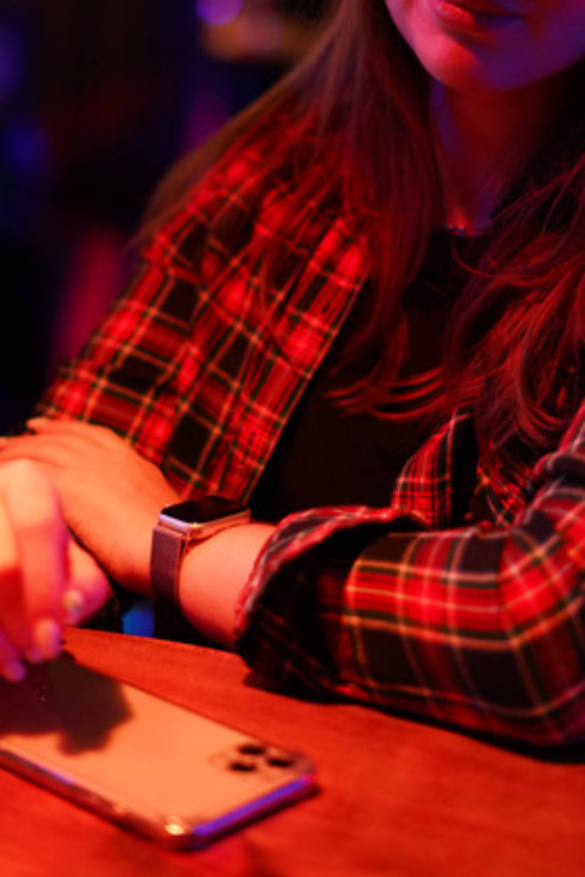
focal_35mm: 76
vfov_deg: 26.4
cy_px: 271
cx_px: 328
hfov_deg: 18.0
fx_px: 1851
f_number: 1.8
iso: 5000
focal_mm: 50
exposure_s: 1/200
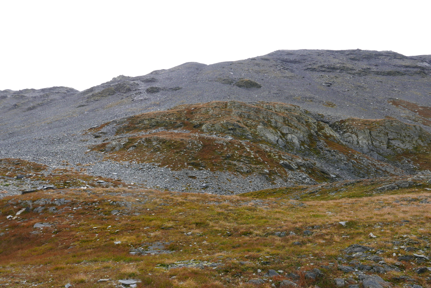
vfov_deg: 53.2
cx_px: 216
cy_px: 144
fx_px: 288
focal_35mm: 24
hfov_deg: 73.7
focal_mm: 10.9
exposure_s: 1/320
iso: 200
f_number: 5.6
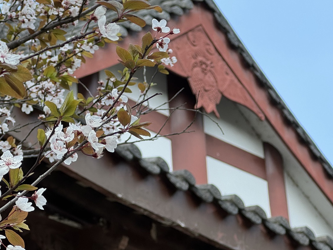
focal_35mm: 135
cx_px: 135
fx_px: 1299
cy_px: 140
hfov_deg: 14.6
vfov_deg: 11.0
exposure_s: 1/210
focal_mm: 9
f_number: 2.8
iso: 25
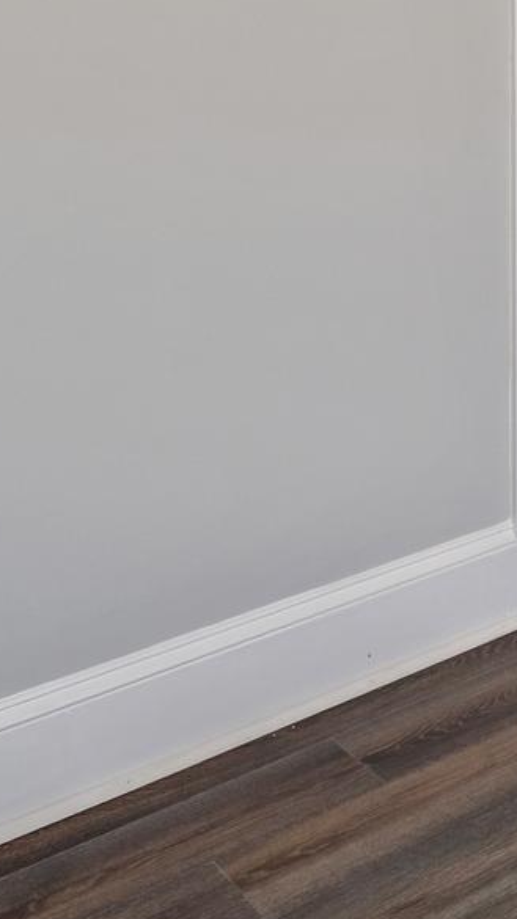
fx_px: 1341
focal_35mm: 55
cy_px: -145
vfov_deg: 32.3
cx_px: 1158
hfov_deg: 15.3
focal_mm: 10
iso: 400
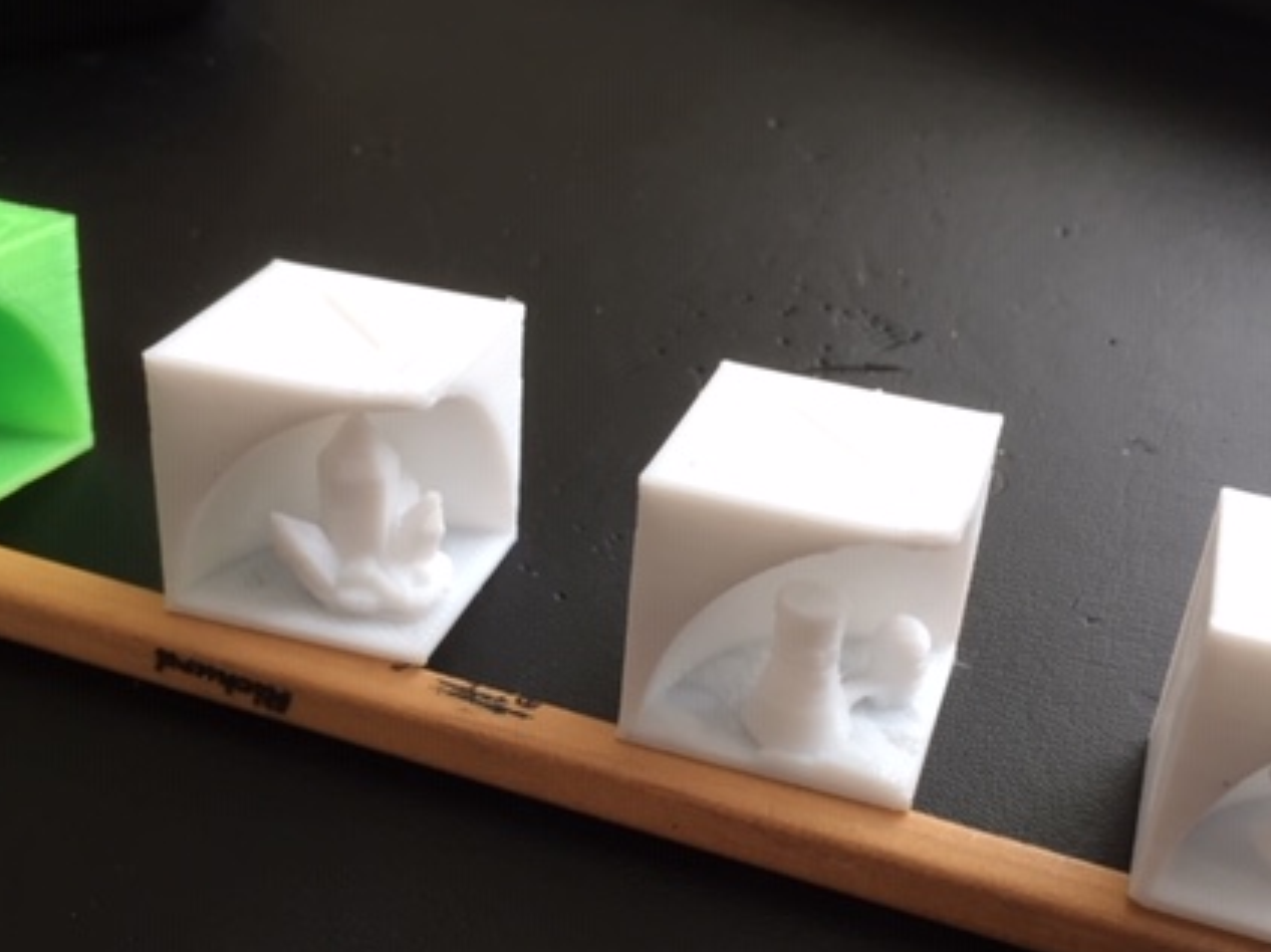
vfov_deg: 32.7
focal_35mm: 44
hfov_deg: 43.0
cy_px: 600
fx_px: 1615
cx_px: 645
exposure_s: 1/33
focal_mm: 4.15
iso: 32
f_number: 2.2
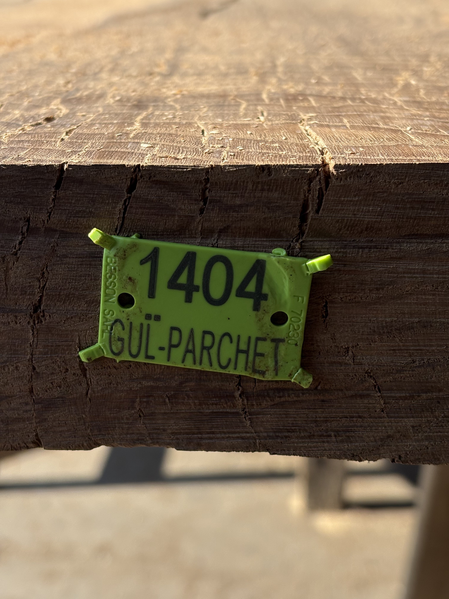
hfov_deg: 28.0
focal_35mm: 52
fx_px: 899
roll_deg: +2.8
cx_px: 224
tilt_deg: -17.8
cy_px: 300
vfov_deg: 36.8
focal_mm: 5.96
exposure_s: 1/1709
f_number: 1.6
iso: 32
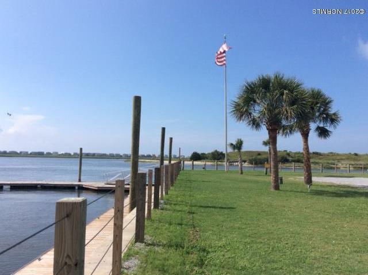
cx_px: 184
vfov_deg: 44.1
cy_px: 138
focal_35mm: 32
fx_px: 340
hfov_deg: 56.9
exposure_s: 1/1972
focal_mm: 3.3
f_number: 2.4
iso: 32
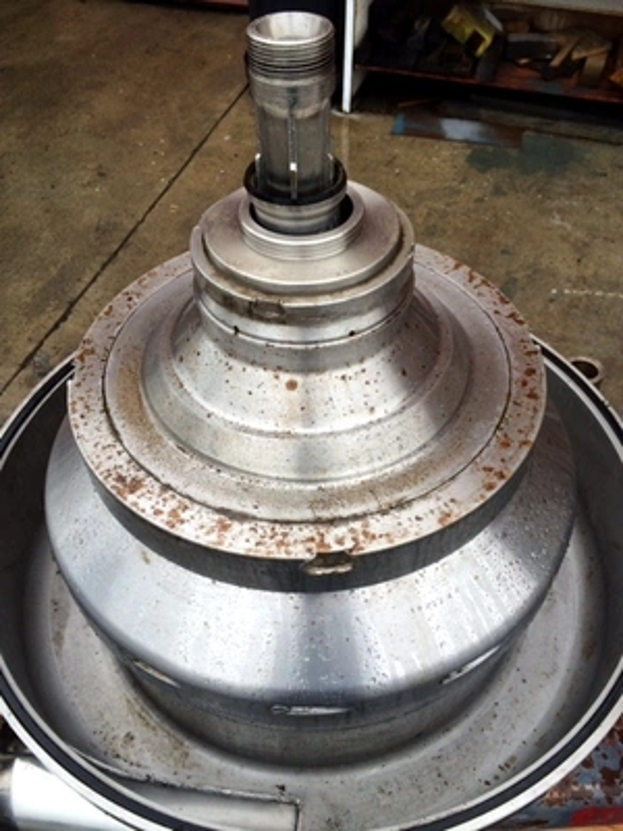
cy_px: 416
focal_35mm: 30
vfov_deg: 60.0
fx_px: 720
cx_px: 312
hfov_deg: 46.8
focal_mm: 4.12
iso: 32
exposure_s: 1/130
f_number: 2.2
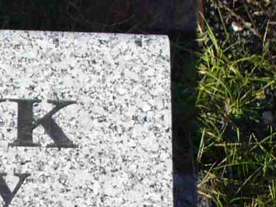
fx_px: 1547
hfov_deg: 10.1
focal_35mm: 194
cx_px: -5
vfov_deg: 7.5
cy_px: 331
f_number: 5.6
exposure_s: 1/160
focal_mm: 6.1
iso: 80
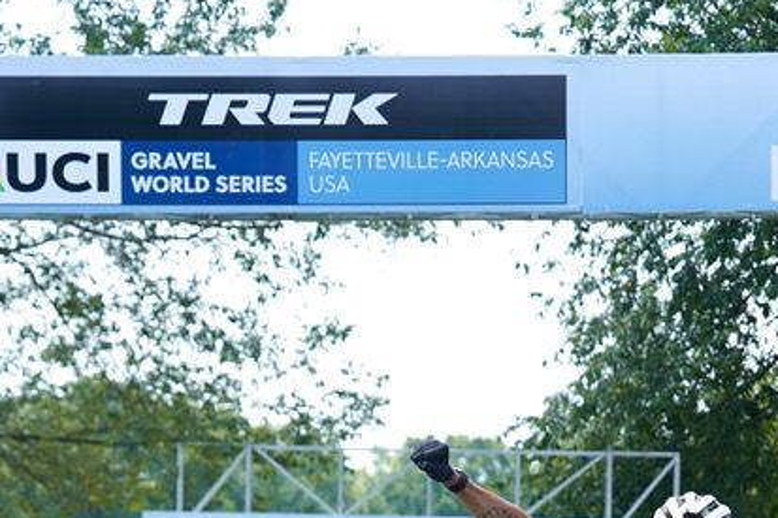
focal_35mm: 217
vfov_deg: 6.3
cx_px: 543
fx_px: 4687
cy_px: 736
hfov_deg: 9.5
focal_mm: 70
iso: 400
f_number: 4.5
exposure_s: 1/1000
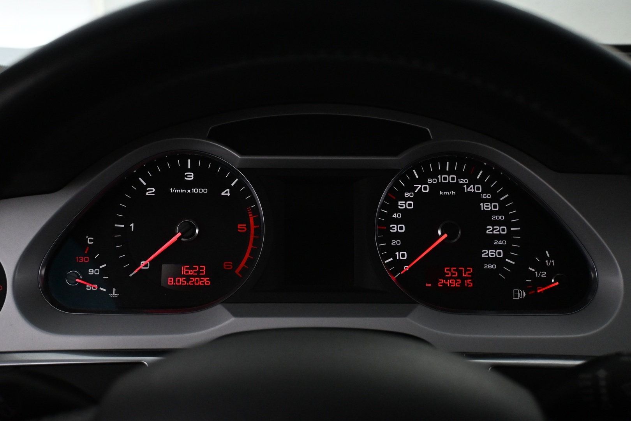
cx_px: 316
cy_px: 210
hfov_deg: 48.7
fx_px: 697
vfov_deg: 33.6
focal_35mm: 40
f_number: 4.5
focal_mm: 26.5
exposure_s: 1/125
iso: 3200
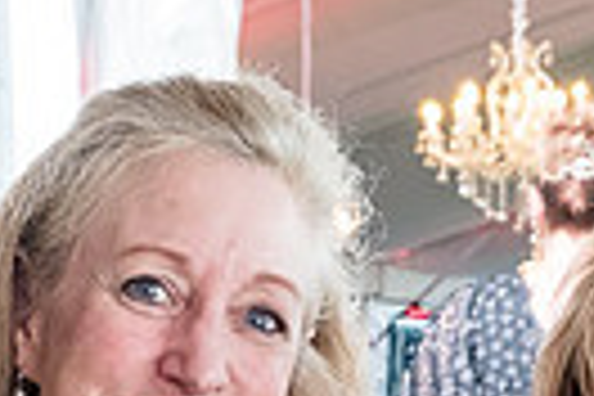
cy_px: 785
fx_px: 3118
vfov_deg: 7.0
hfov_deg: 10.8
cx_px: 122
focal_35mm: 189
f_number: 7.1
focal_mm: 28.9
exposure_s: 1/80
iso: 2000
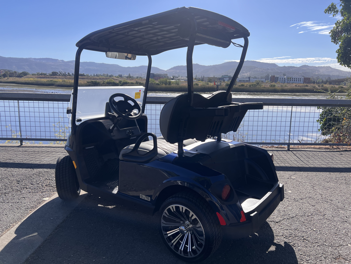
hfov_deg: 67.3
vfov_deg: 53.1
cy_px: 132
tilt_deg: -11.6
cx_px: 176
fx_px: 264
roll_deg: -1.1
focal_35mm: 26
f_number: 1.5
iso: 50
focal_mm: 5.7
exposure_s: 1/3460
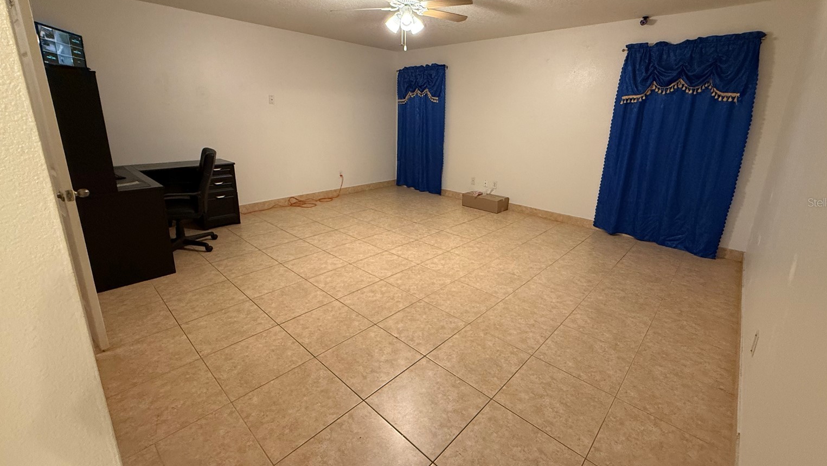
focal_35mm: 16
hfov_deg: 99.3
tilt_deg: -13.7
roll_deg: -1.6
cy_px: 202
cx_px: 425
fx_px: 351
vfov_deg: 66.8
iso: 400
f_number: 2.2
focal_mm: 2.22
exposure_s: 1/60
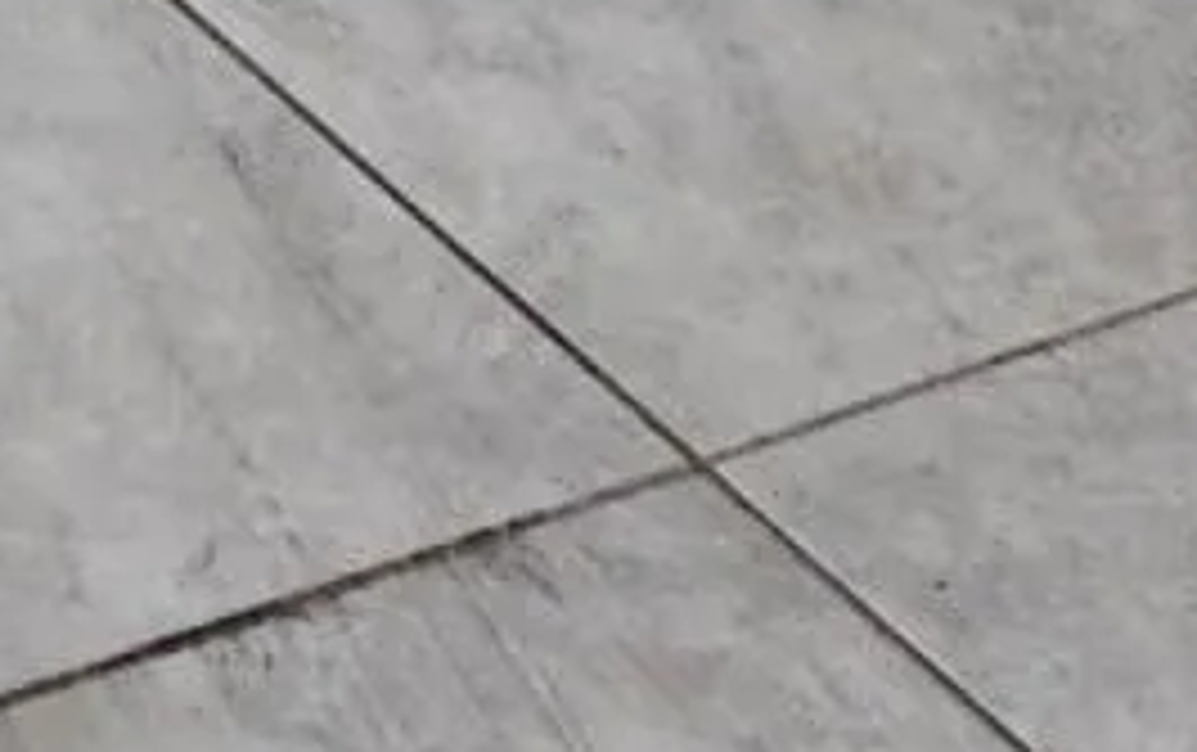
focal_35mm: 183
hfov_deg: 10.8
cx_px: -886
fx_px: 5977
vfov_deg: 6.2
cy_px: -2049
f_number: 1.8
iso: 640
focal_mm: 5.54
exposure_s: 1/30
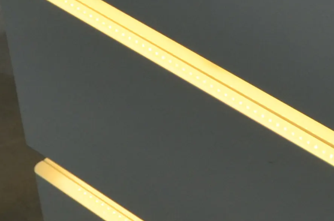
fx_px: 1924
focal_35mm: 208
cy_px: 57
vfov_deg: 6.6
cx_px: 469
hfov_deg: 9.7
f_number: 4.5
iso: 450
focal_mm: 25
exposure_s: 1/640
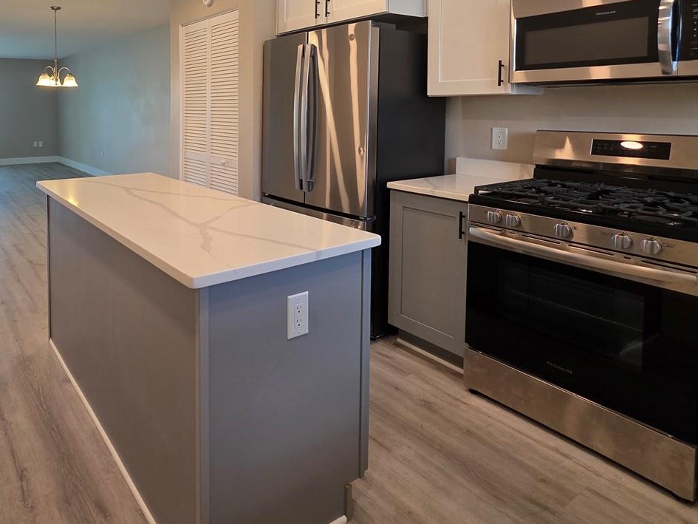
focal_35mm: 22
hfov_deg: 72.7
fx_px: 444
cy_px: 130
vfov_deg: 57.9
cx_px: 202
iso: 100
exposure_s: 1/120
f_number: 1.9
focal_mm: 2.2
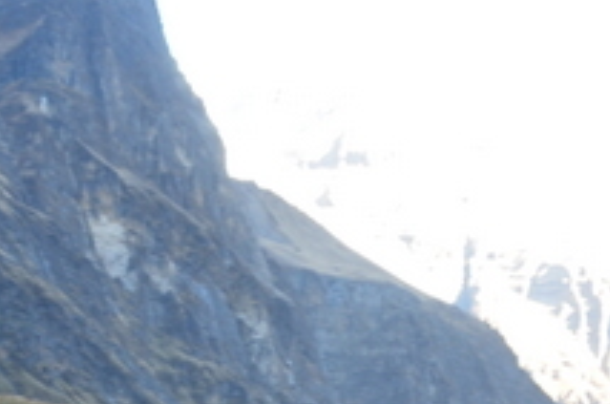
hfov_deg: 13.5
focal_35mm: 152
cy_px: 573
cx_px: 415
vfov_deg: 8.8
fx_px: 2570
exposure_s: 1/30
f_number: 7.1
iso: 200
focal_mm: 24
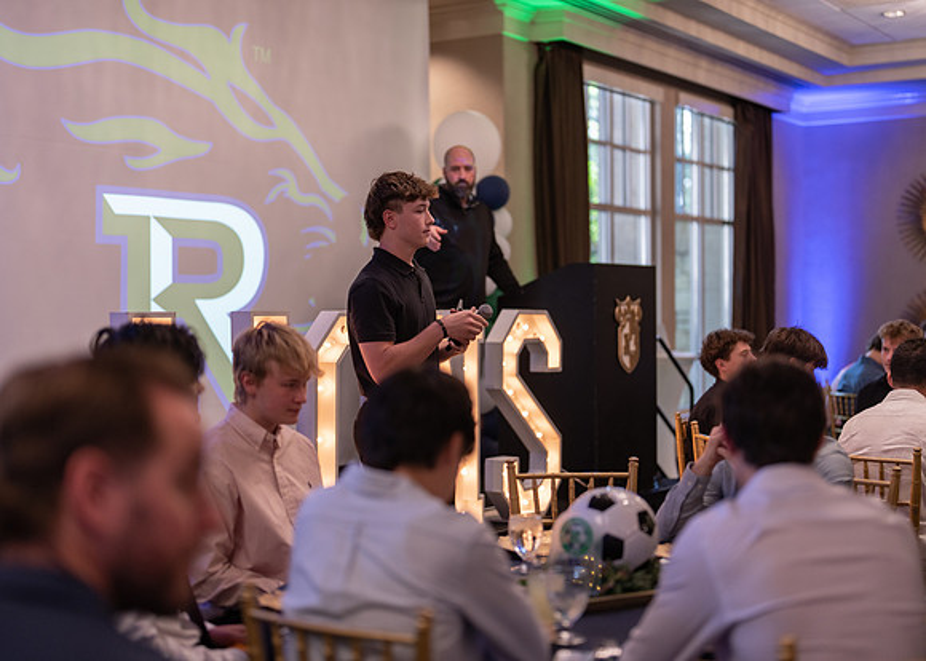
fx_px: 1435
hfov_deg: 35.8
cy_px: 330
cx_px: 463
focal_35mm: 55
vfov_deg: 25.9
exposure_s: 1/400
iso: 500
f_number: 1.2
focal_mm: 50
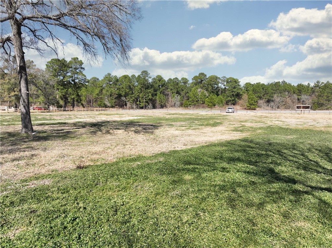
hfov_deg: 71.6
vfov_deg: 56.8
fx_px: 230
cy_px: 124
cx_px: 166
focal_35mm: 24
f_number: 4.5
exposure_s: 1/800
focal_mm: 12.29
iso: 200
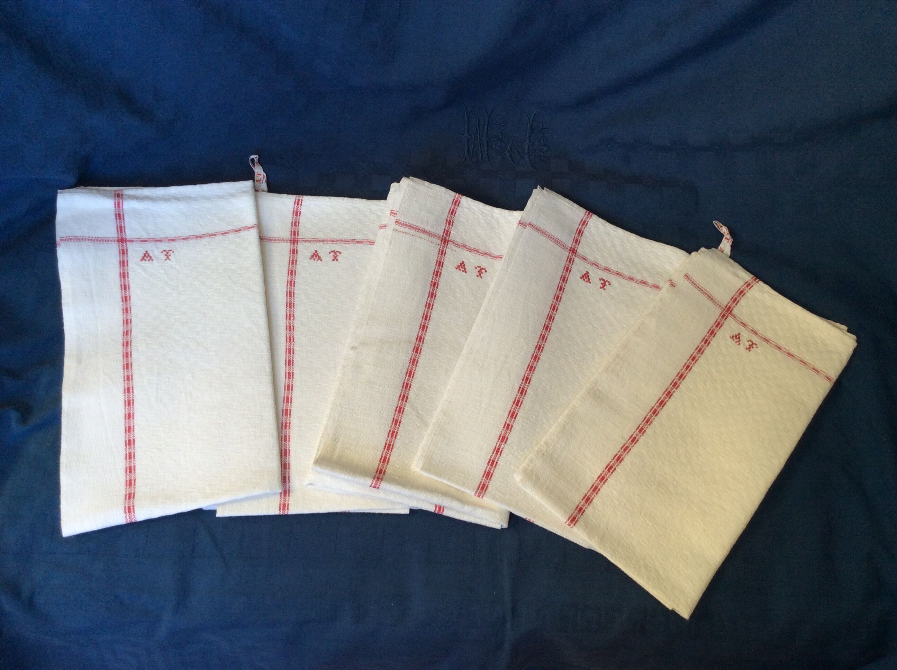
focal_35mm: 32
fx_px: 828
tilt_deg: -61.0
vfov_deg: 44.1
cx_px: 448
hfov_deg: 56.9
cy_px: 335
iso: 50
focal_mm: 3.3
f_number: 2.4
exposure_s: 1/50
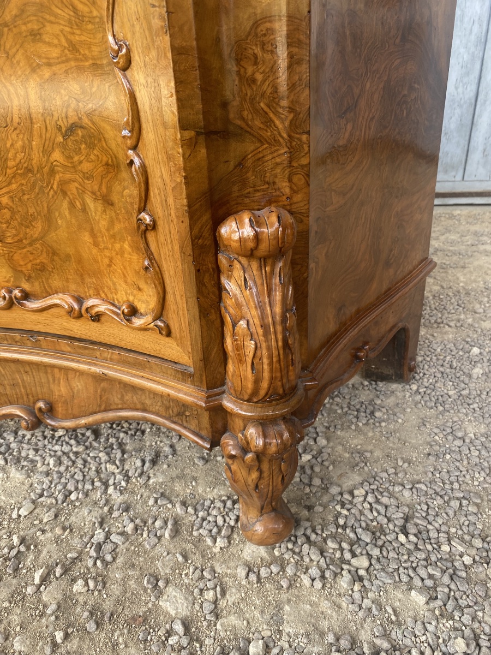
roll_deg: +0.3
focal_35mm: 26
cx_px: 246
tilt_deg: -26.1
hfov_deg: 53.1
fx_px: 492
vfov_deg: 67.3
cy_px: 328
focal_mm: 4.25
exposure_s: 1/121
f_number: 1.8
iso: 64
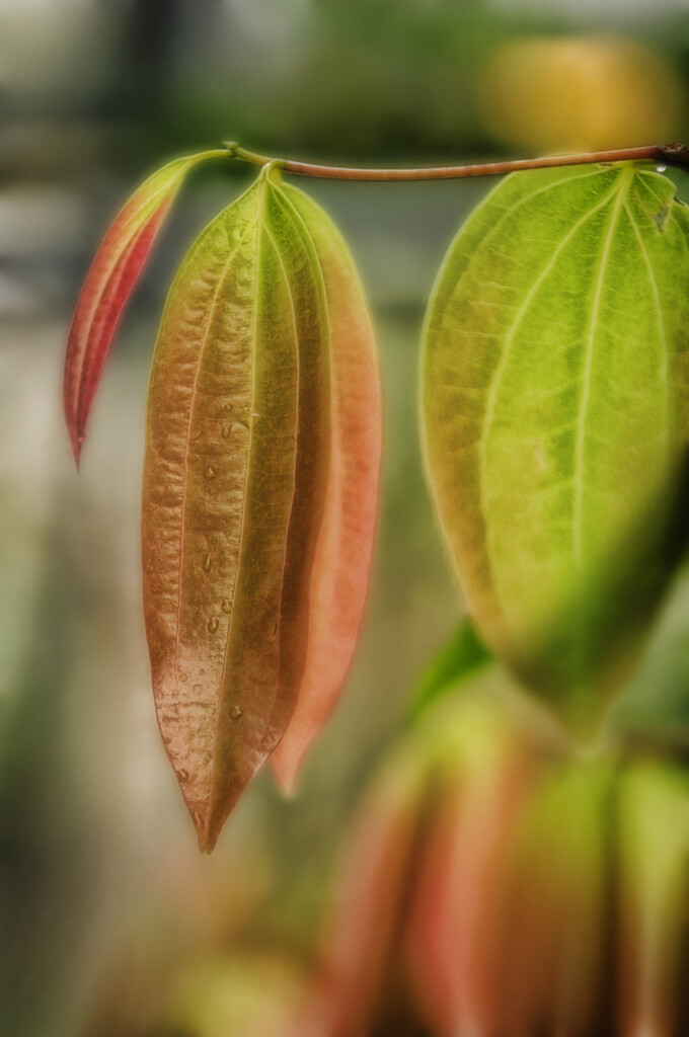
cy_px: 518
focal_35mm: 195
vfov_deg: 10.6
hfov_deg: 7.0
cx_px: 344
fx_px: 5613
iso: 200
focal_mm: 130
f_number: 2.8
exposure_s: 1/160
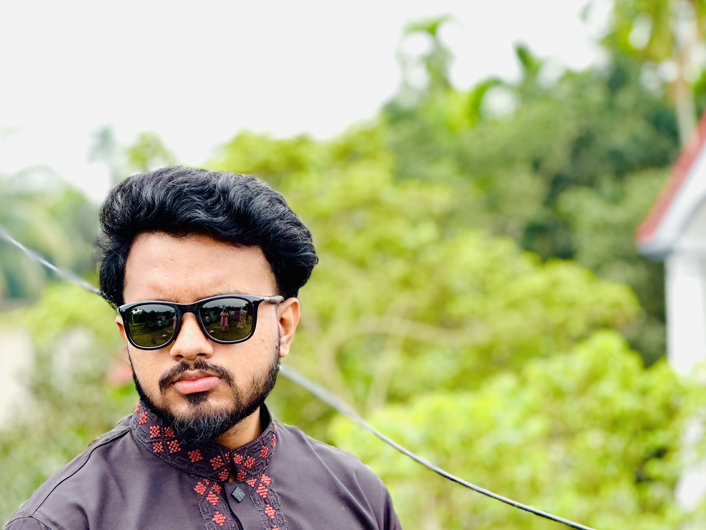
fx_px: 2570
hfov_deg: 15.6
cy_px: 471
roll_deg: +1.7
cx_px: 367
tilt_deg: -2.5
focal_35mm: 126
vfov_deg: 11.7
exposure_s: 1/148
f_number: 2.8
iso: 40
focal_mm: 9
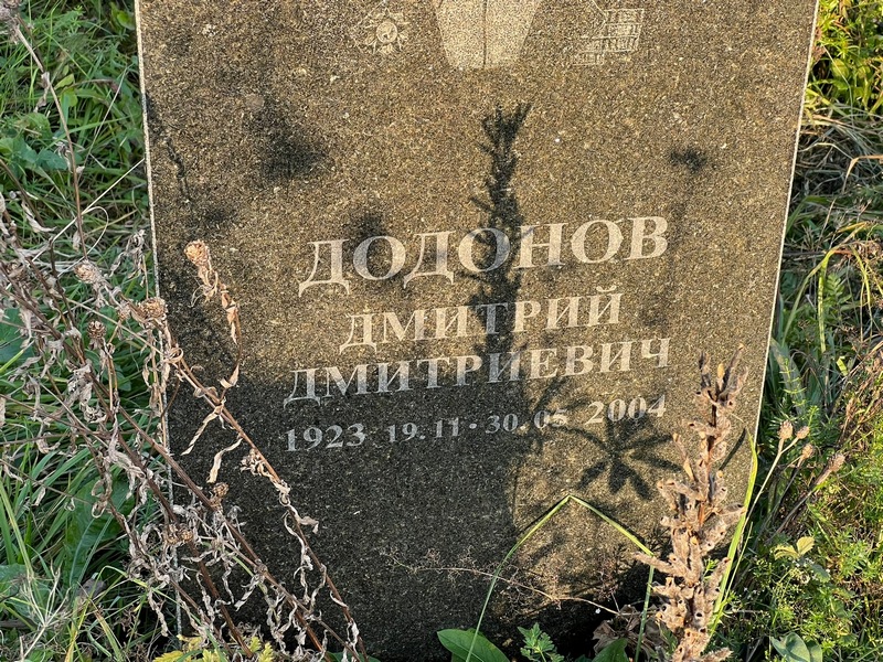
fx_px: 1964
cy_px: 331
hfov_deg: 25.3
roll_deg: -5.3
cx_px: 442
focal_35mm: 77
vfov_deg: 19.1
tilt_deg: -35.9
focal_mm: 9
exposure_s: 1/99
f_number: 2.8
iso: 40
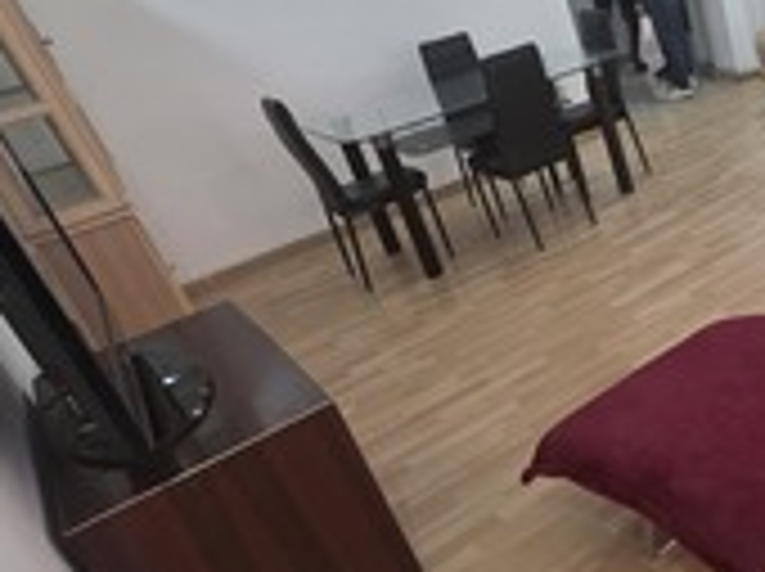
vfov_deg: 40.6
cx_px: 776
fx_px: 772
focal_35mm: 35
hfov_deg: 44.3
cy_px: 295
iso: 200
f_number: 1.9
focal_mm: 2.2
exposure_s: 1/50
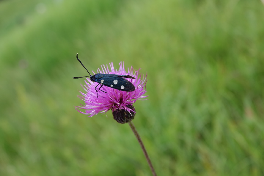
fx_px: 293
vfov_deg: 33.4
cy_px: 88
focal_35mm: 40
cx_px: 132
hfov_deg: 48.5
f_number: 3.2
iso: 100
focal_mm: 14.65
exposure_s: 1/250
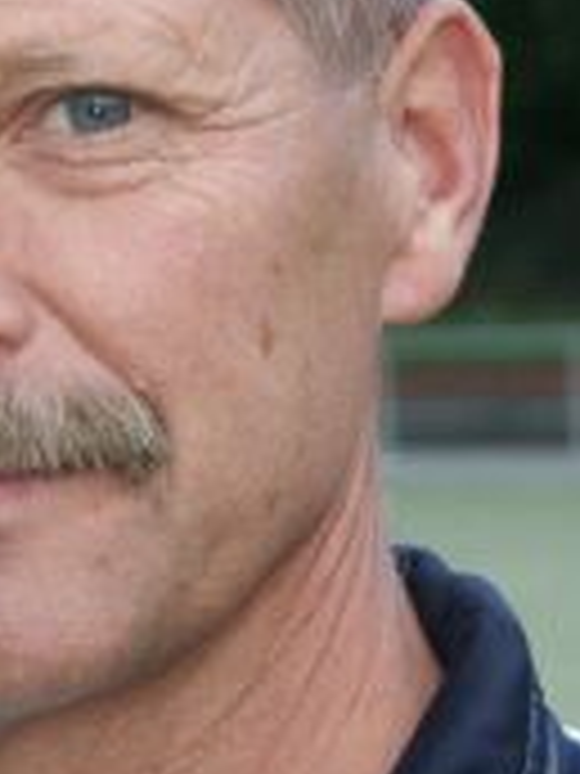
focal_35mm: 467
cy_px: 443
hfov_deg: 3.2
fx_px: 10433
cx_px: -49
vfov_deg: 4.2
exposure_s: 1/250
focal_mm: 38.21
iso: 200
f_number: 4.5
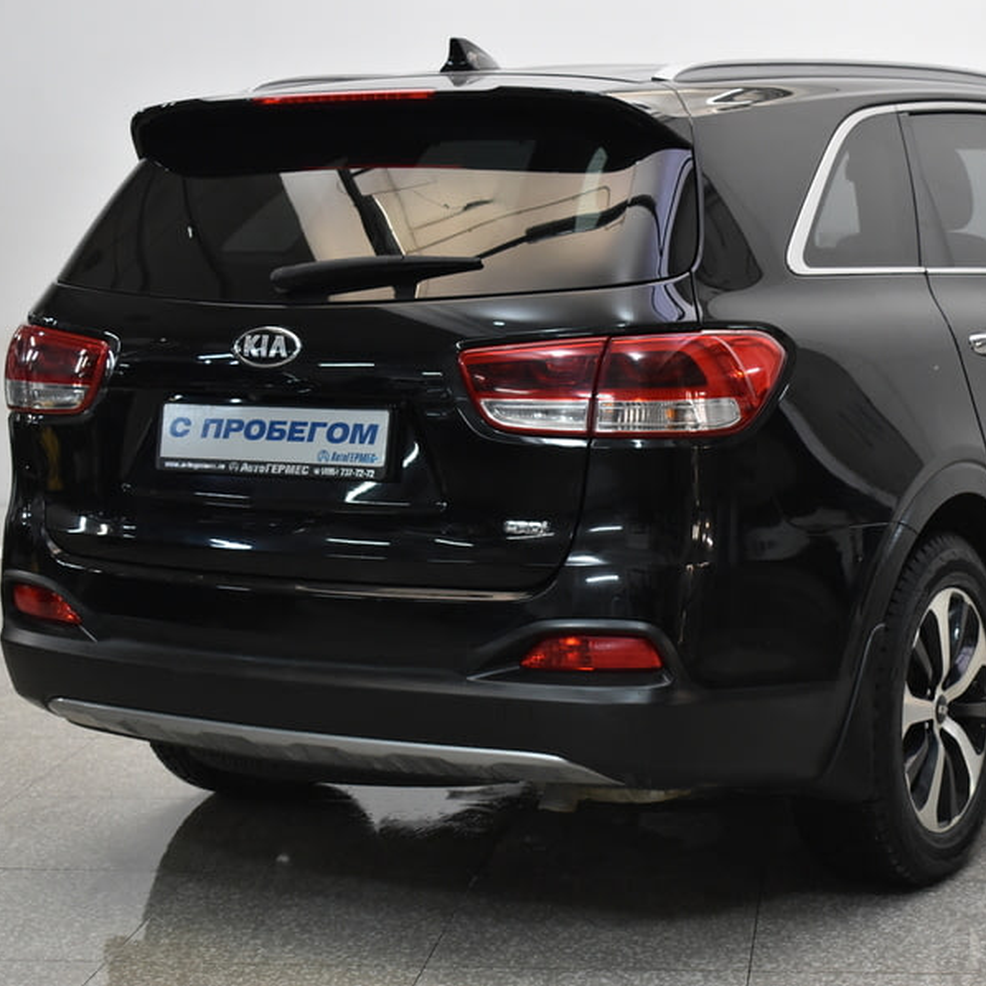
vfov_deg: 23.7
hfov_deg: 23.6
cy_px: 491
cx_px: 655
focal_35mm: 73
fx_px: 2352
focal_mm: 38
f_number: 4.8
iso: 1100
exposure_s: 1/60
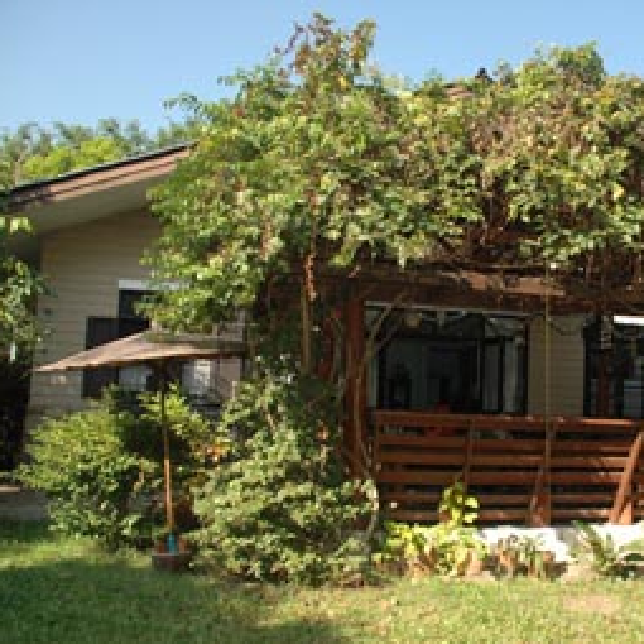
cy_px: 331
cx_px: 482
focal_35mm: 36
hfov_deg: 44.5
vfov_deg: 46.0
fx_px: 758
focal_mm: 18
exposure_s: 1/500
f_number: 5
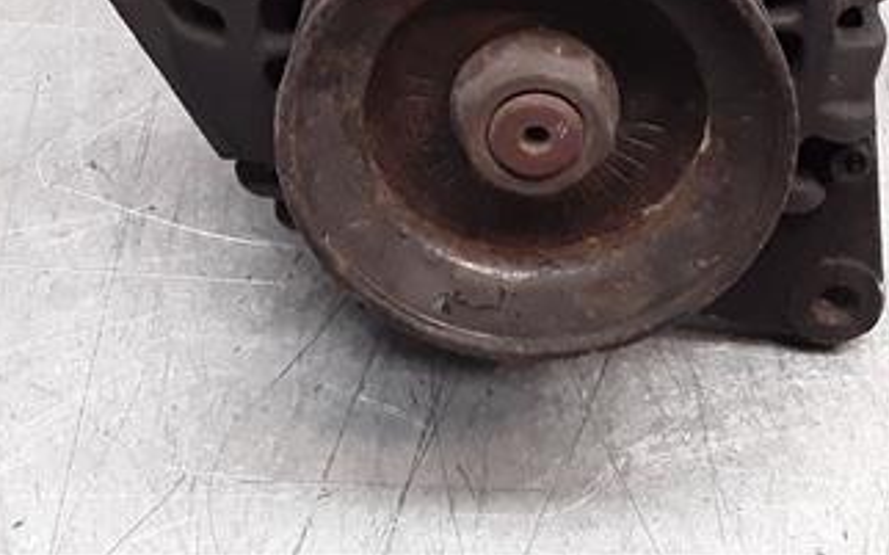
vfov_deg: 20.6
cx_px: 494
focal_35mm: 59
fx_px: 1429
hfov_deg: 34.5
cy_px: -105
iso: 100
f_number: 1.9
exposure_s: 1/100
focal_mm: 2.91
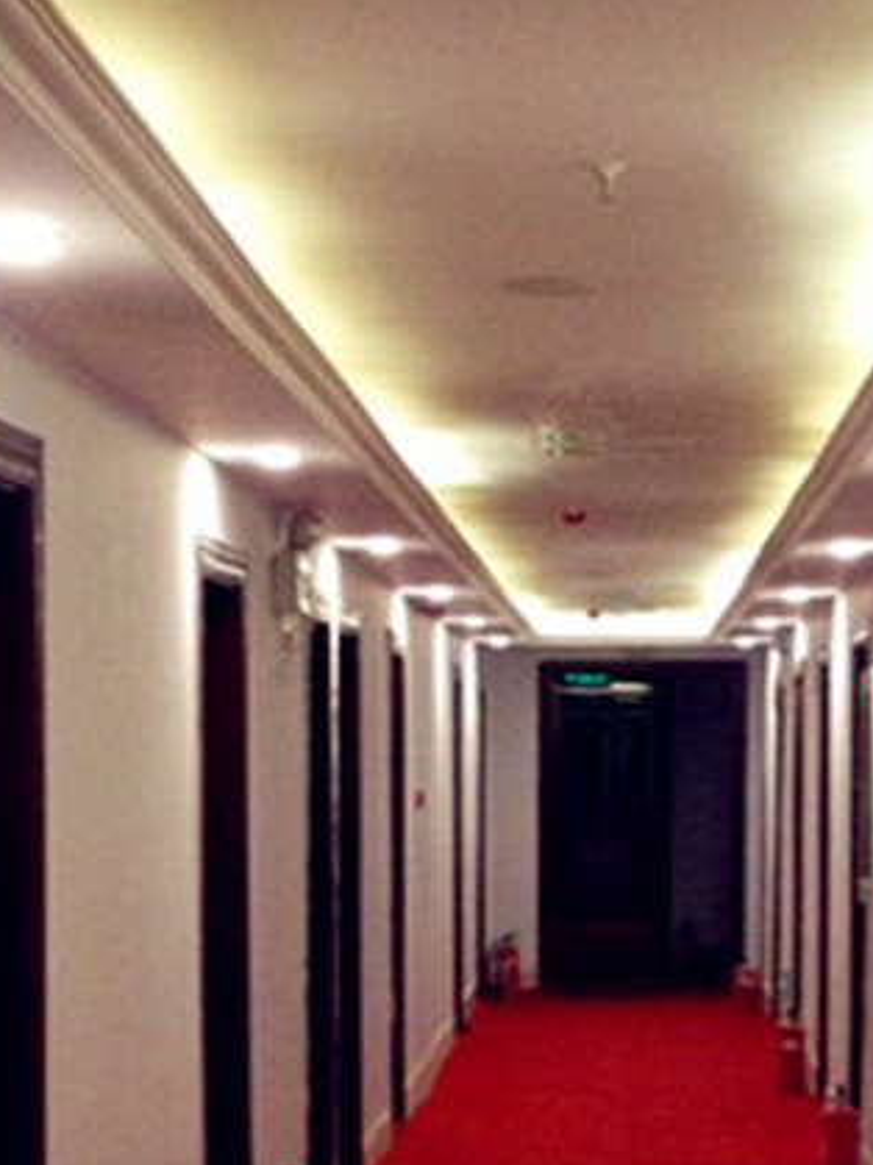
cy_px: 1002
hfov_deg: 13.0
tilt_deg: -1.5
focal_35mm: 114
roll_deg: +0.8
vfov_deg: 17.1
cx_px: 587
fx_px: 3835
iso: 250
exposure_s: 1/20
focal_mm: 4.28
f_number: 2.4
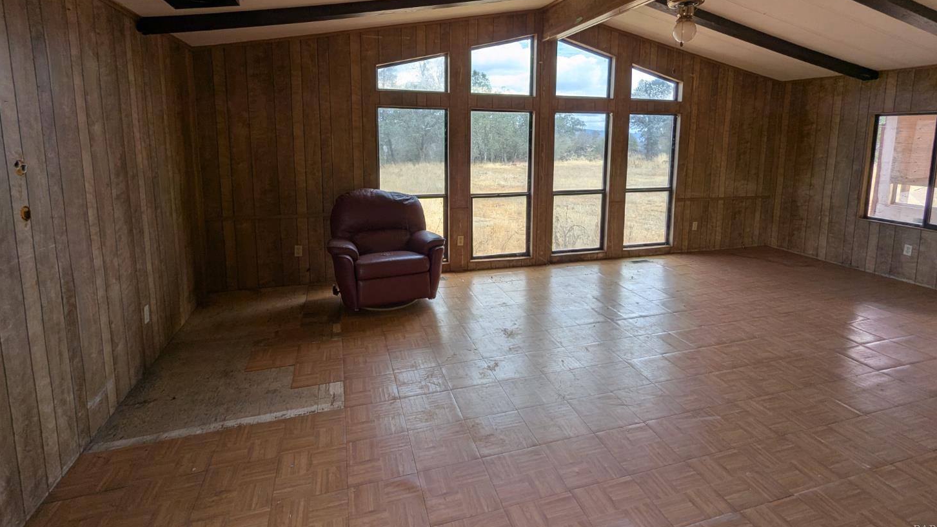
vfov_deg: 60.0
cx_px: 482
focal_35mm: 18
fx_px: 447
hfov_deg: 92.6
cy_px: 190
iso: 45
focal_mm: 2.35
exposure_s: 1/271
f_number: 2.2
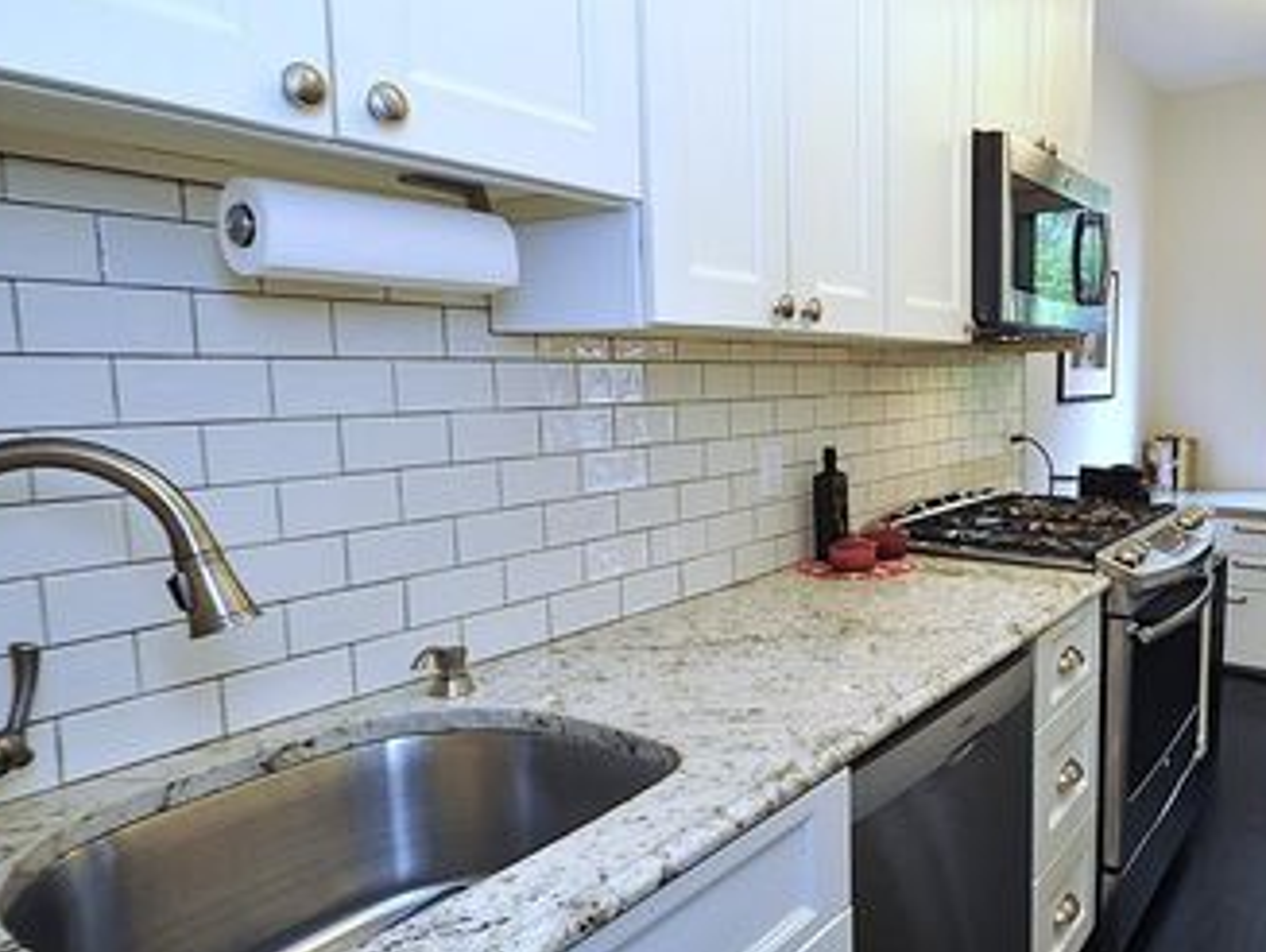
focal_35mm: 22
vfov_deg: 61.1
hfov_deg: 72.2
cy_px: 449
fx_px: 805
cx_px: 914
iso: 720
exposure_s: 1/60
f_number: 4
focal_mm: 10
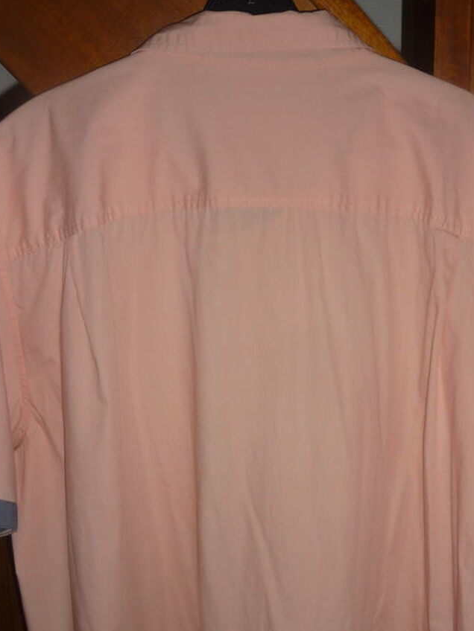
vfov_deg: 42.6
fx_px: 803
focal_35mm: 44
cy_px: 393
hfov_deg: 32.9
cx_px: 242
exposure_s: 1/30
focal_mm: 4.7
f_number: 3.3
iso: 100
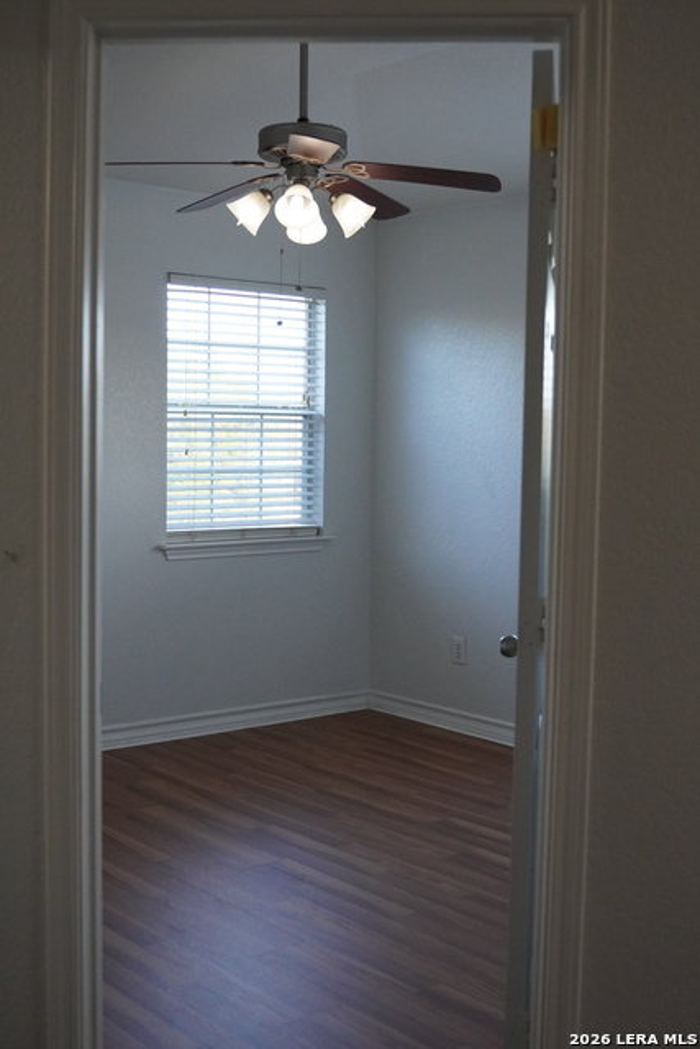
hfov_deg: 31.9
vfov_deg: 46.4
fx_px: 1224
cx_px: 350
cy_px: 524
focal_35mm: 42
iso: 2500
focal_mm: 28
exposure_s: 1/640
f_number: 2.8
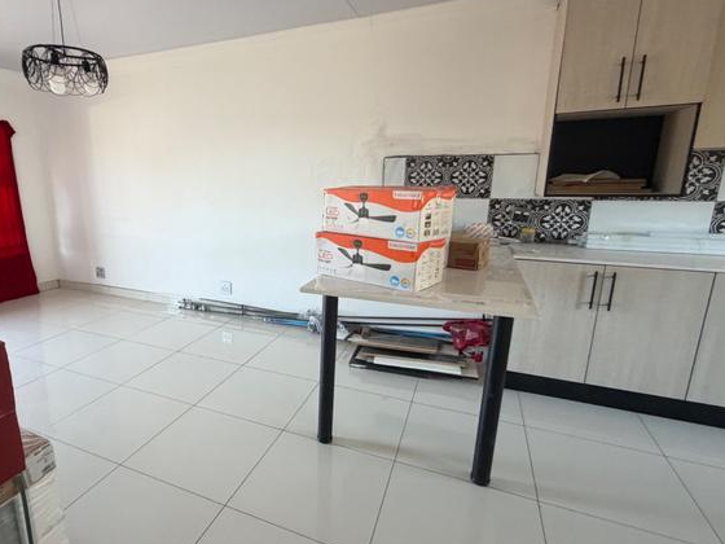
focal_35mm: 20
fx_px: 419
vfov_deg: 66.0
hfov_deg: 80.4
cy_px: 275
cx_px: 276
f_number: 2.2
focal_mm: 2.22
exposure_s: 1/111
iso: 320
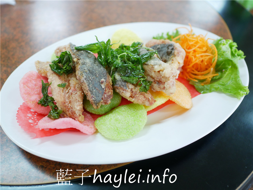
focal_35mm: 30
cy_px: 95
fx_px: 219
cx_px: 126
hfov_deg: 60.0
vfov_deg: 46.8
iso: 500
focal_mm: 15
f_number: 1.7
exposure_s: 1/60
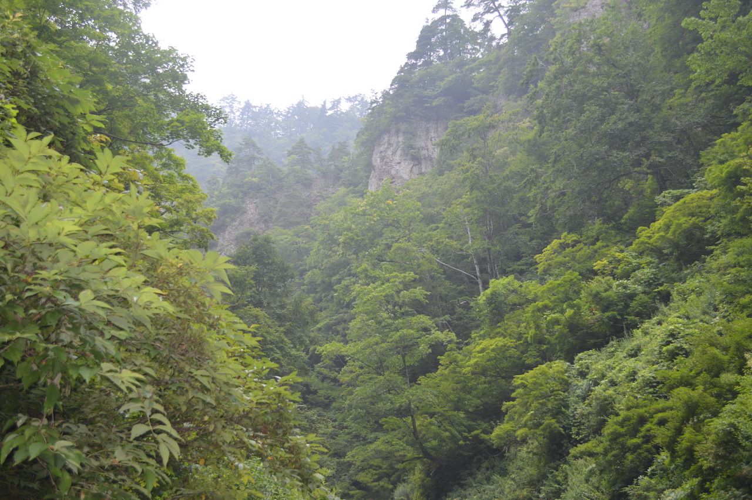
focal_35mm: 44
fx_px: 908
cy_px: 250
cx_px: 376
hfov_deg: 45.0
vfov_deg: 30.8
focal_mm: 29
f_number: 4.5
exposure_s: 1/125
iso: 360
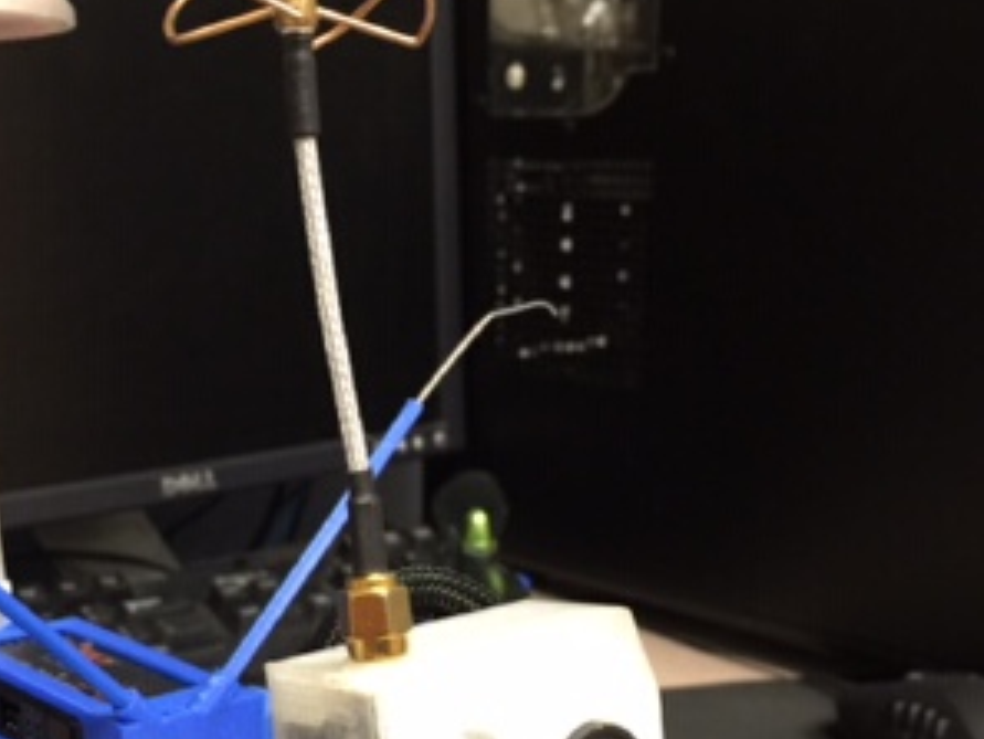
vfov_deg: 27.6
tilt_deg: -15.2
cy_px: 560
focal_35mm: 52
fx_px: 1479
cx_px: 436
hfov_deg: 36.8
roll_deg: -0.8
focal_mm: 4.15
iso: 125
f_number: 2.2
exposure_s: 1/10
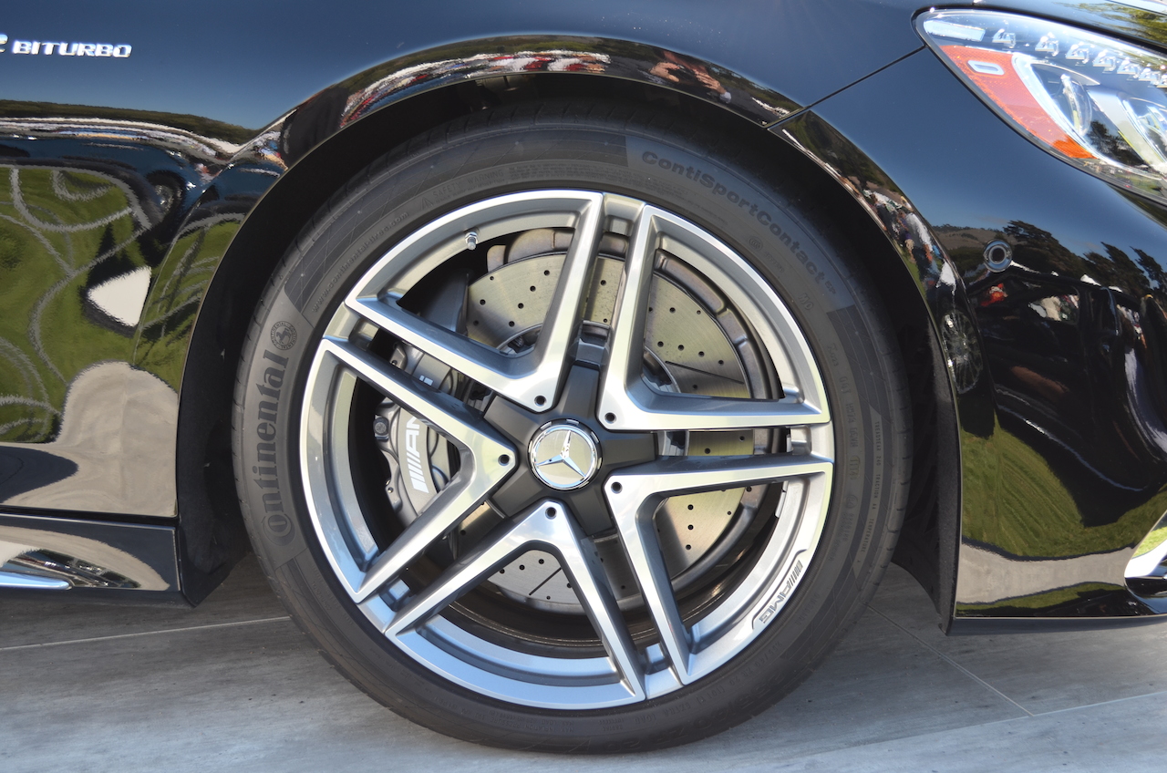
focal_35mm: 48
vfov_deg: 28.0
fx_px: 1553
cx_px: 584
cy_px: 386
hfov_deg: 41.2
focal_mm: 32
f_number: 5.6
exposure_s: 1/125
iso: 200
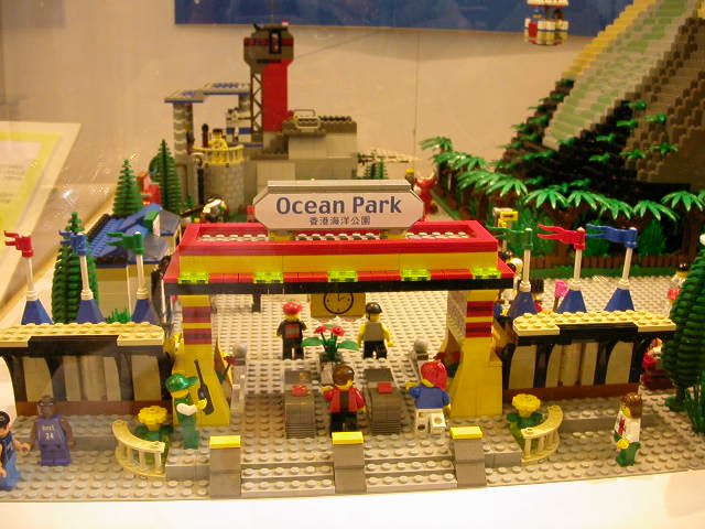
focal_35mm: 37
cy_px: 264
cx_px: 352
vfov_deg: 38.7
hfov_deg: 50.1
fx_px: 754
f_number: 2.7
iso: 175
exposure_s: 1/25.7
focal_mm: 5.6
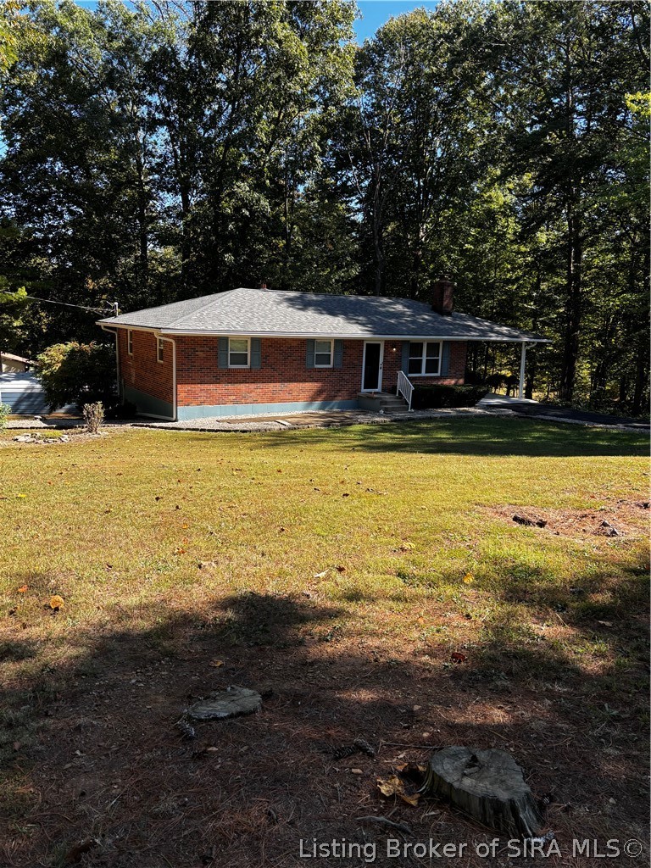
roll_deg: -2.6
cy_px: 434
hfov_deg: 53.1
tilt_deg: -7.7
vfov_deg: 67.3
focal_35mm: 26
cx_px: 326
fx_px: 652
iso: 50
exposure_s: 1/837
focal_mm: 5.96
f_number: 1.6
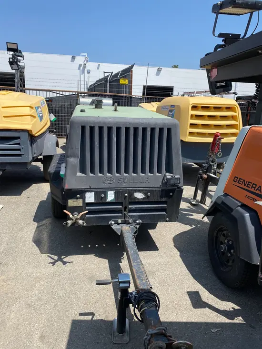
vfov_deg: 67.3
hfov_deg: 53.1
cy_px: 174
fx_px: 262
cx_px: 131
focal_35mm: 26
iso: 32
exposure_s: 1/2817
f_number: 1.8
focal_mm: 4.25
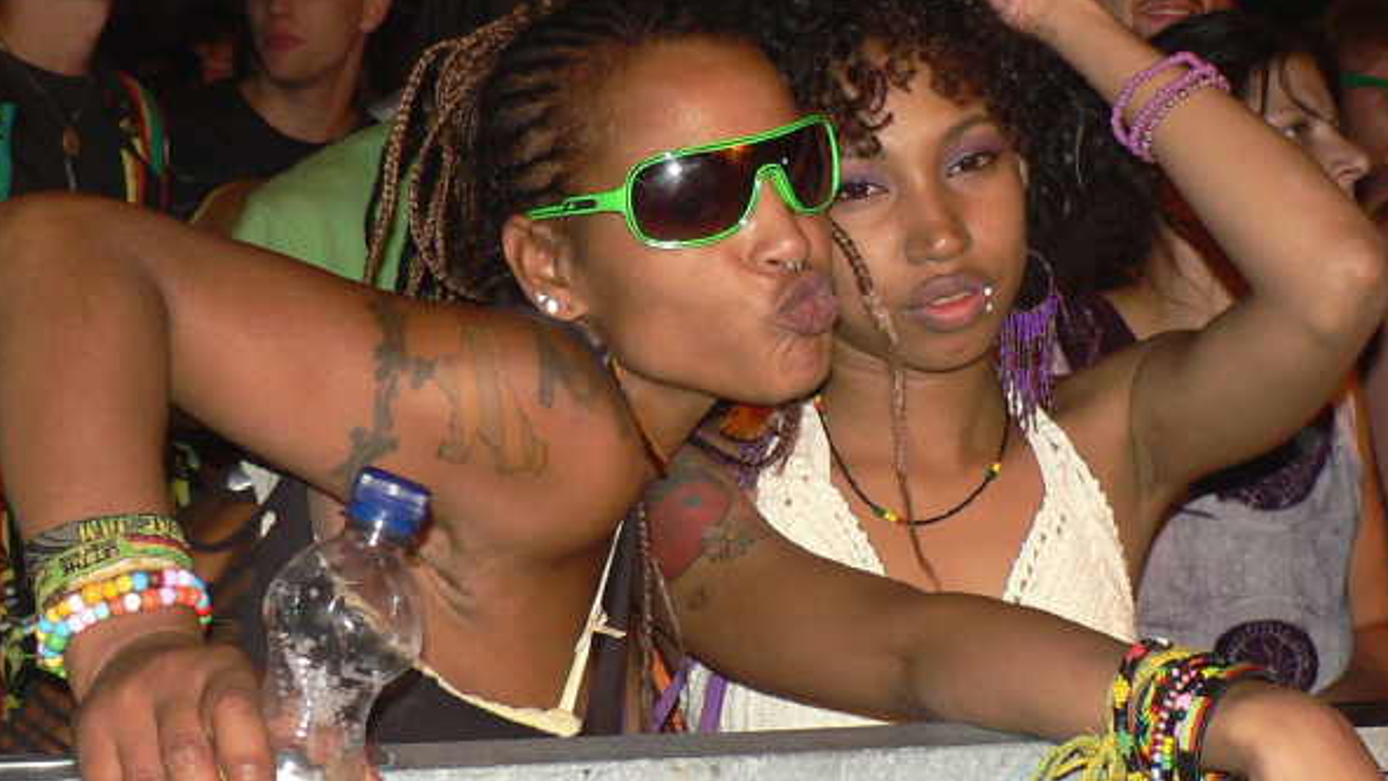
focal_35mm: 39
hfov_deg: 51.6
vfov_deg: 30.3
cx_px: 698
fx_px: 1435
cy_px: 303
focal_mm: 6
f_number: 2.8
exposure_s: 1/60
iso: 100
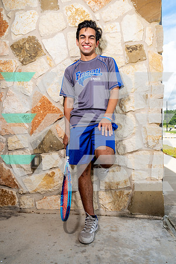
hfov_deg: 42.3
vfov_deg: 60.3
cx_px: 88
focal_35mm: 31
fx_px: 227
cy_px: 132
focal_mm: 31
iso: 100
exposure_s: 1/125
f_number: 8
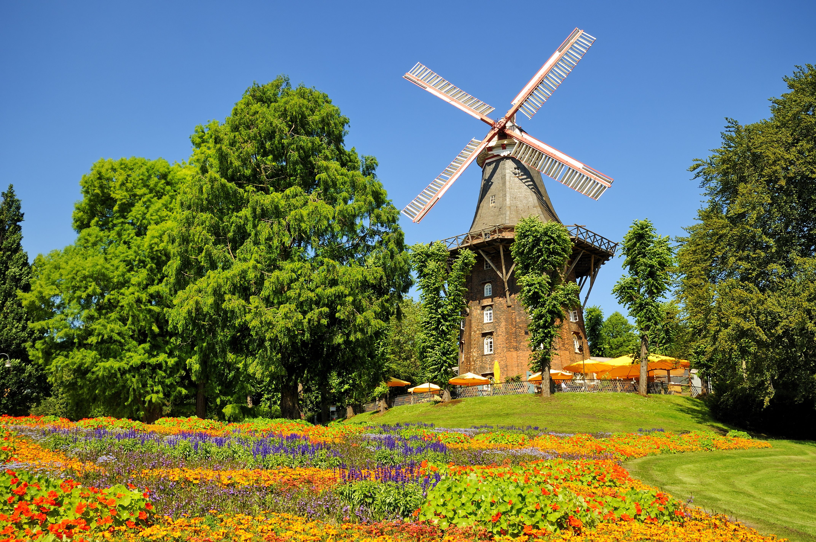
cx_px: 408
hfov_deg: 53.2
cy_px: 271
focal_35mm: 36
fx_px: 815
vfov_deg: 36.8
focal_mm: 24
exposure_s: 1/250
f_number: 9
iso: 200
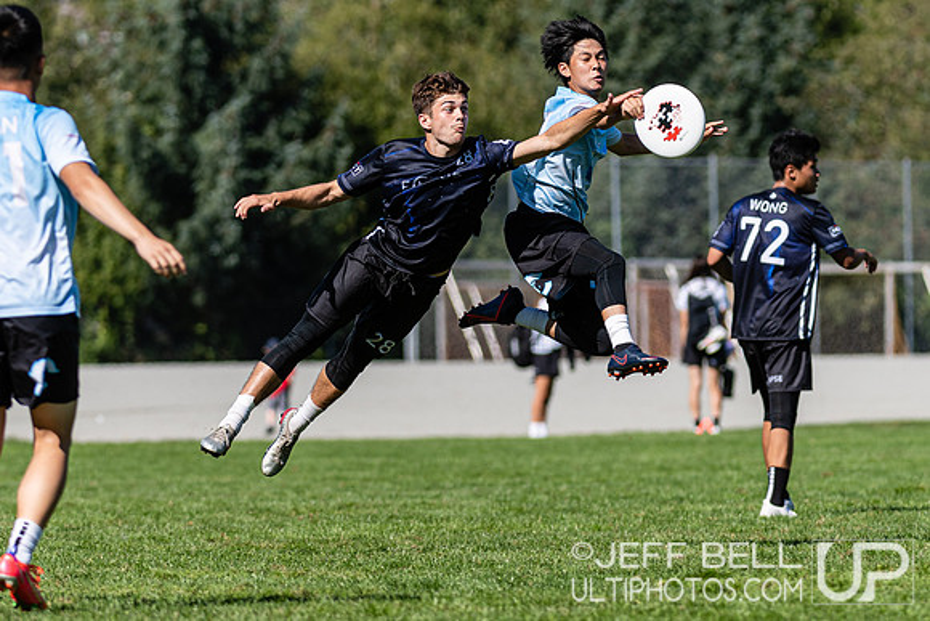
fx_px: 12824
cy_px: 273
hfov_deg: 4.2
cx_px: 486
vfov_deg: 2.8
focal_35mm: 496
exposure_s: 1/1000
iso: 100
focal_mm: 220
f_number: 4
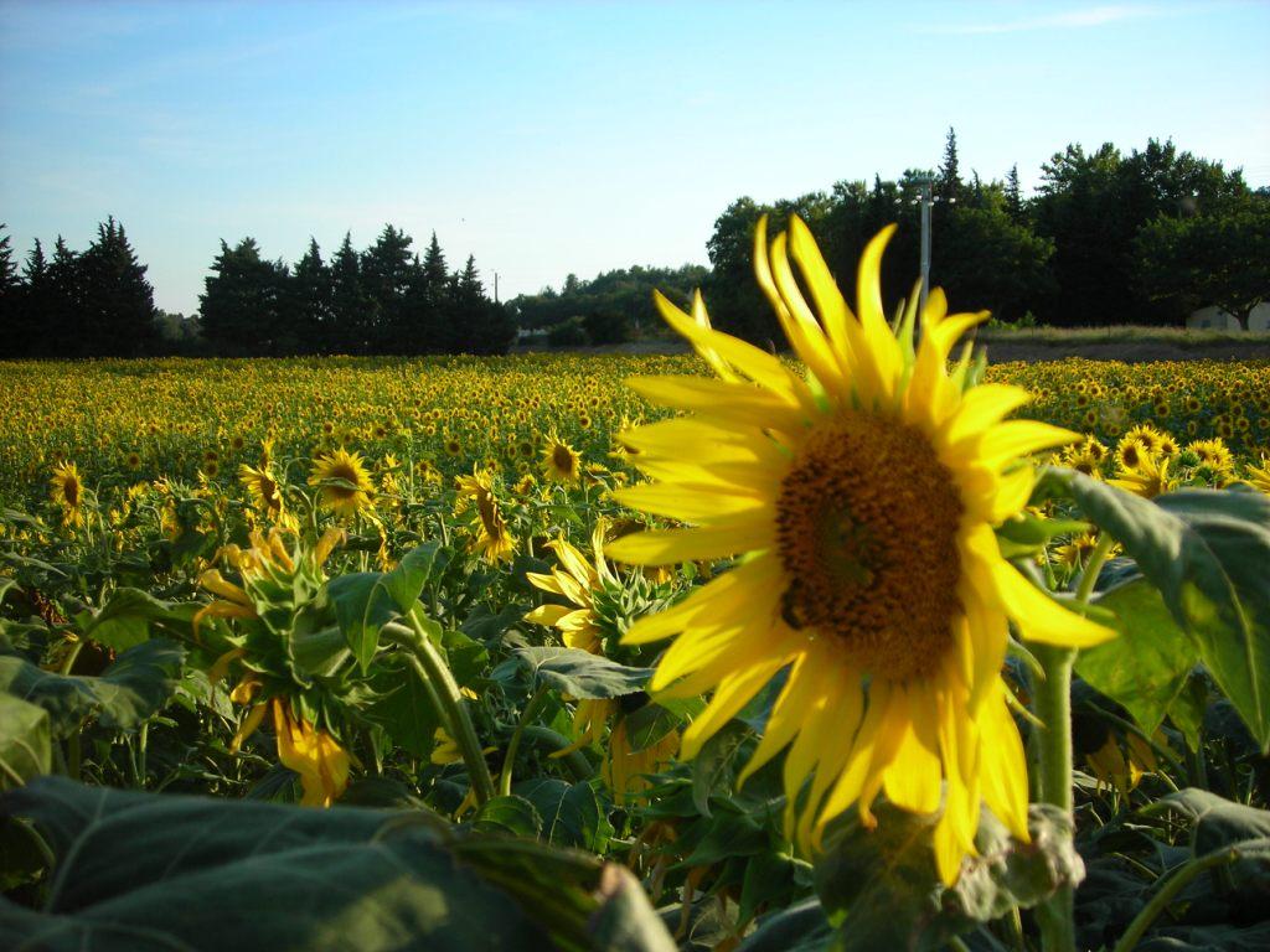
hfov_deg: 49.0
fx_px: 1394
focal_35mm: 38
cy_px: 476
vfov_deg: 37.7
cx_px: 635
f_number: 3.2
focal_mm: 6.3
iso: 50
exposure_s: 1/282
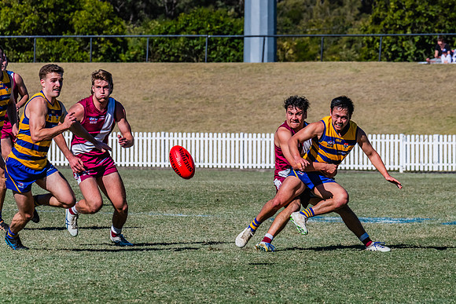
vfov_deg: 3.8
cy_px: 139
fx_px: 4576
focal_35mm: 361
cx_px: 280
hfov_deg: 5.7
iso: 800
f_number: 13
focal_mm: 290
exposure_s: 1/1600
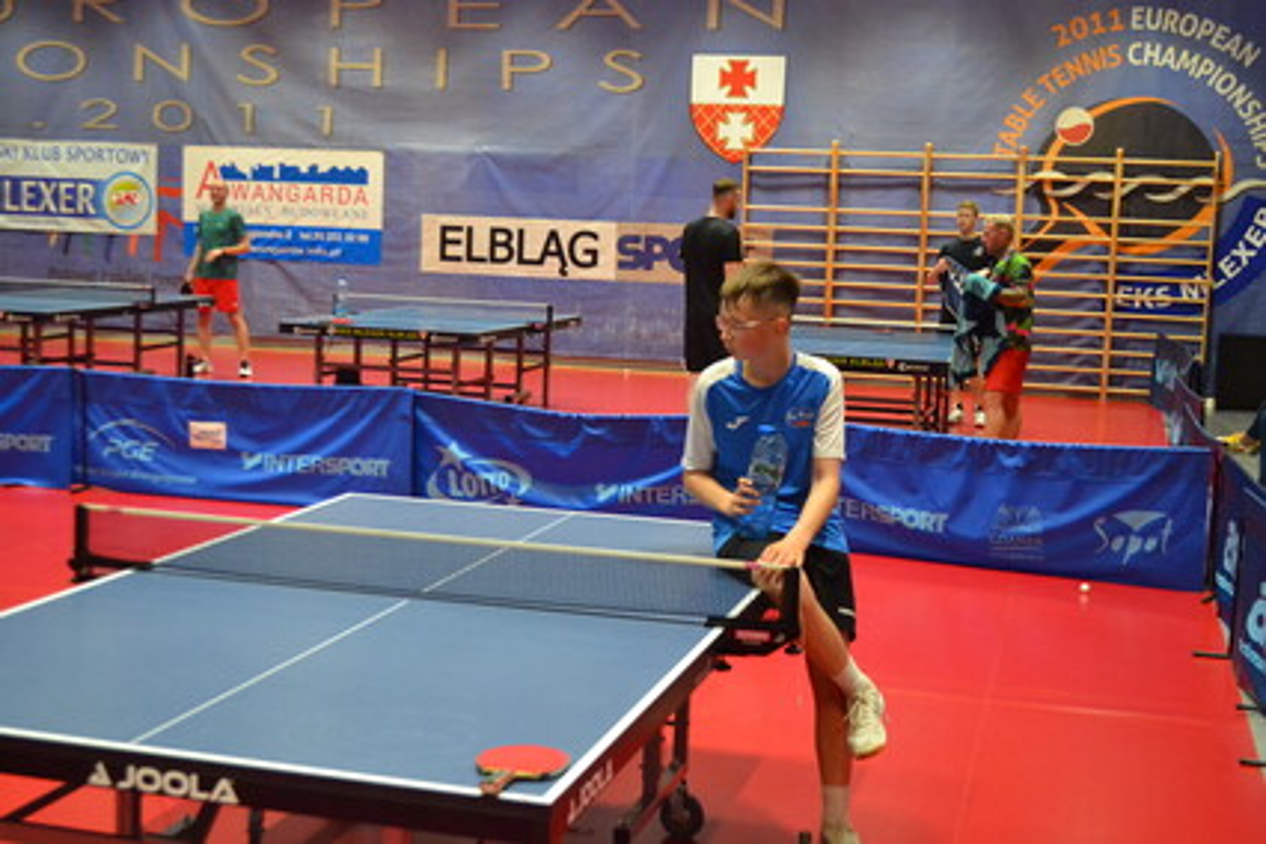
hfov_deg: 37.9
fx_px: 1846
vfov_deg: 25.8
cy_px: 422
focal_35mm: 52
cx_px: 633
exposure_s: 1/125
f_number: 5
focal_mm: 35
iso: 3200
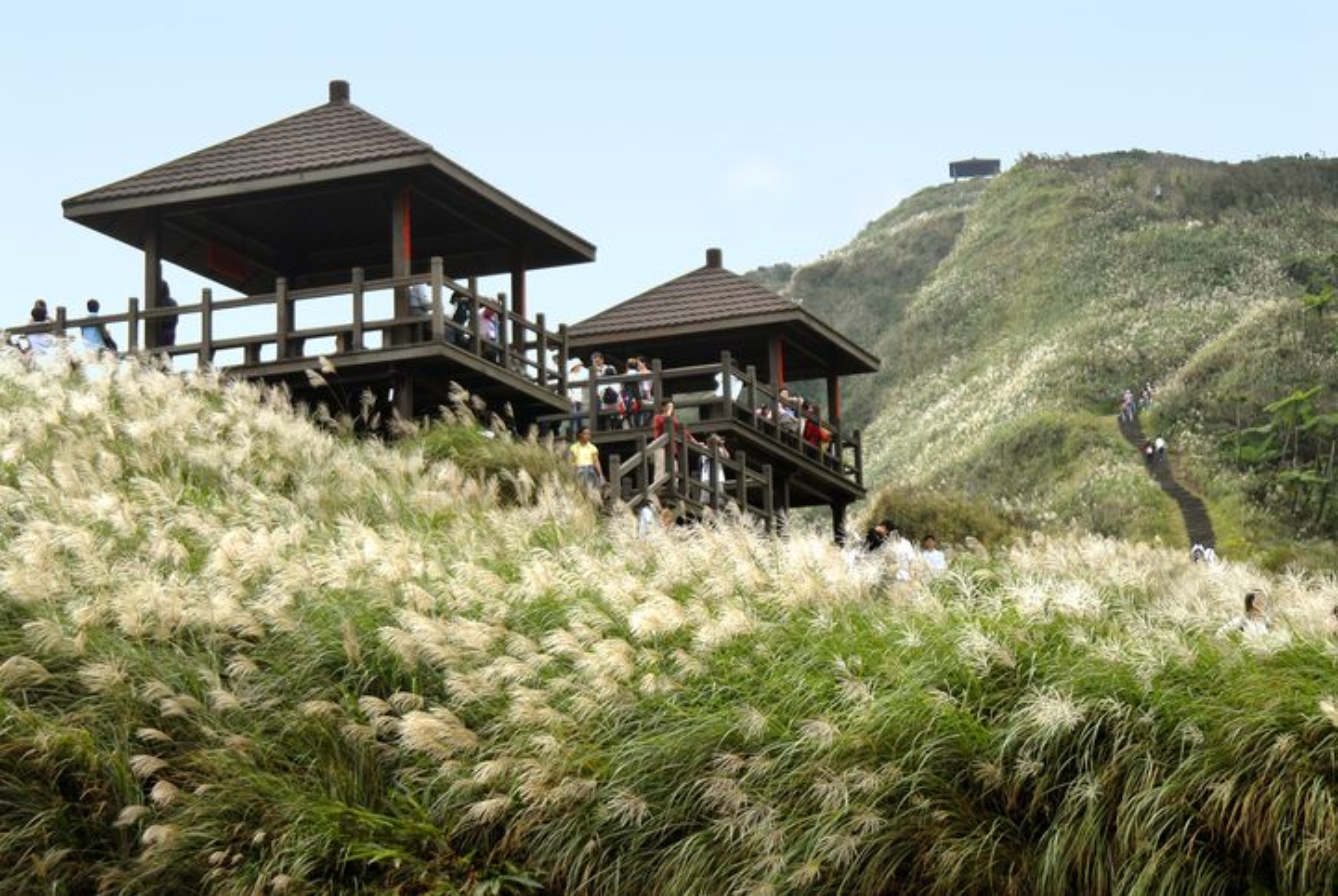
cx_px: 669
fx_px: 2679
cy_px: 448
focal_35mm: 72
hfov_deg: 28.0
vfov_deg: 19.0
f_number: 3.5
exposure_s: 1/640
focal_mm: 48
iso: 100
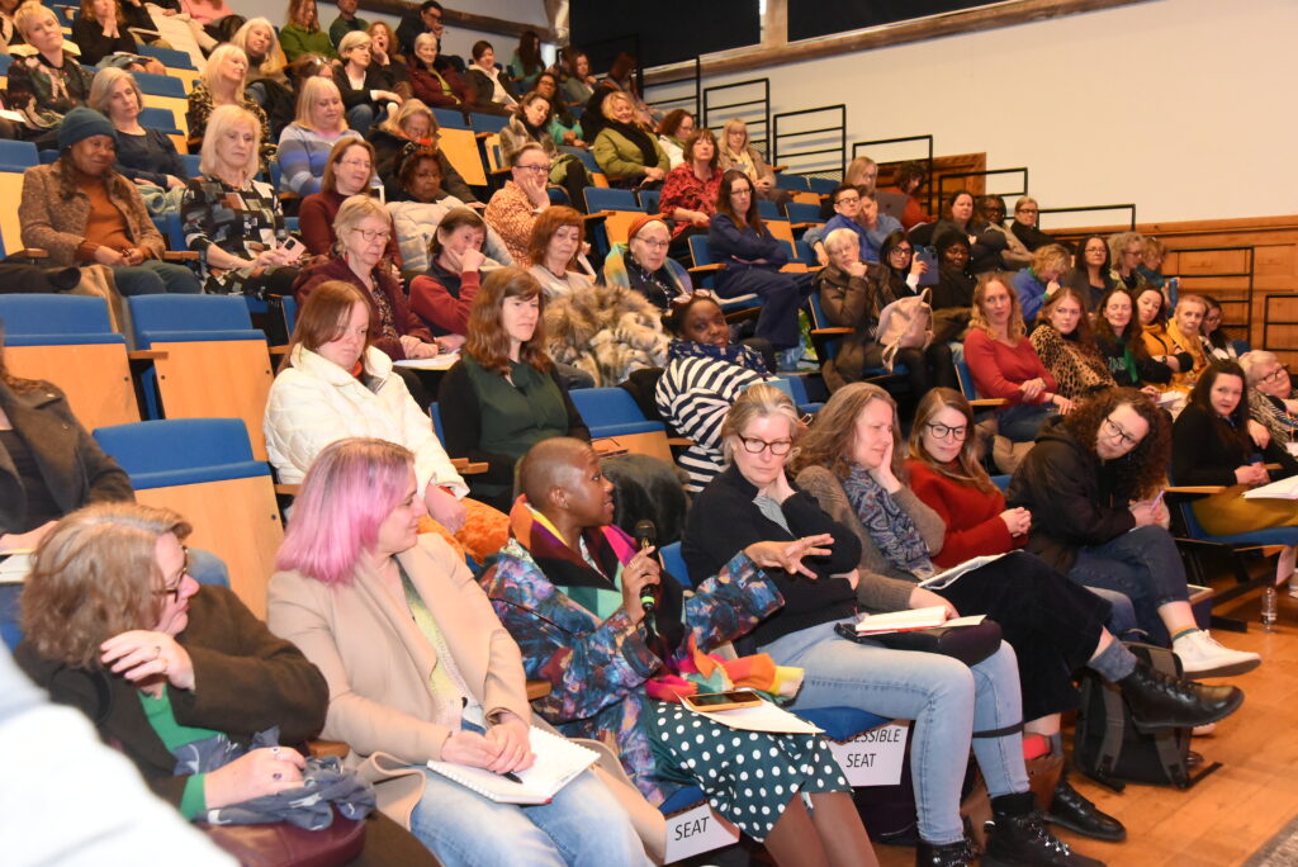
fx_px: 1227
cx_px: 649
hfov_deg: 55.8
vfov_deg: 38.9
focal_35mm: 34
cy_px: 434
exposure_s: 1/60
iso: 12800
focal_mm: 34
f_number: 6.3
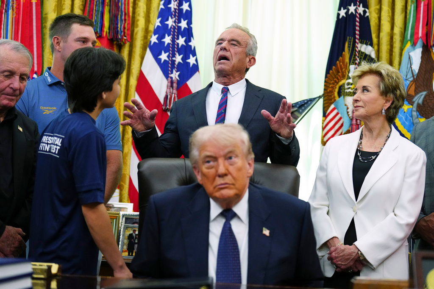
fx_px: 844
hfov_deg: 28.9
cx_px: 217
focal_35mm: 70
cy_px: 144
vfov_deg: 19.4
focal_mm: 70
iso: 4000
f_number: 3.2
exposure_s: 1/320
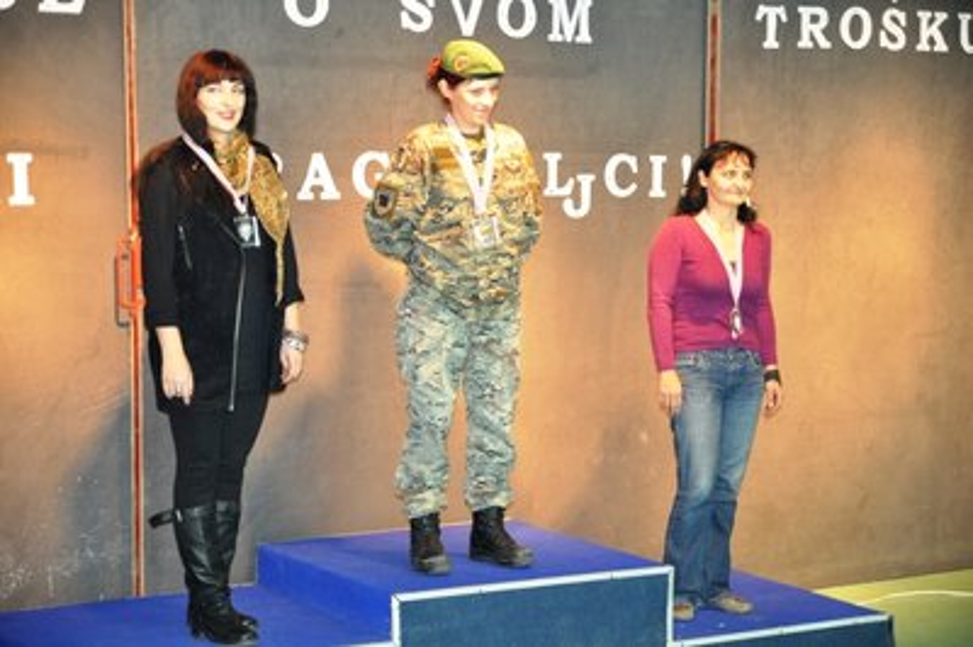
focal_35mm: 75
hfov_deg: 27.0
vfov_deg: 18.2
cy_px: 324
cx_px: 486
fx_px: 2025
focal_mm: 50
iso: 800
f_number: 2.8
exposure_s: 1/60
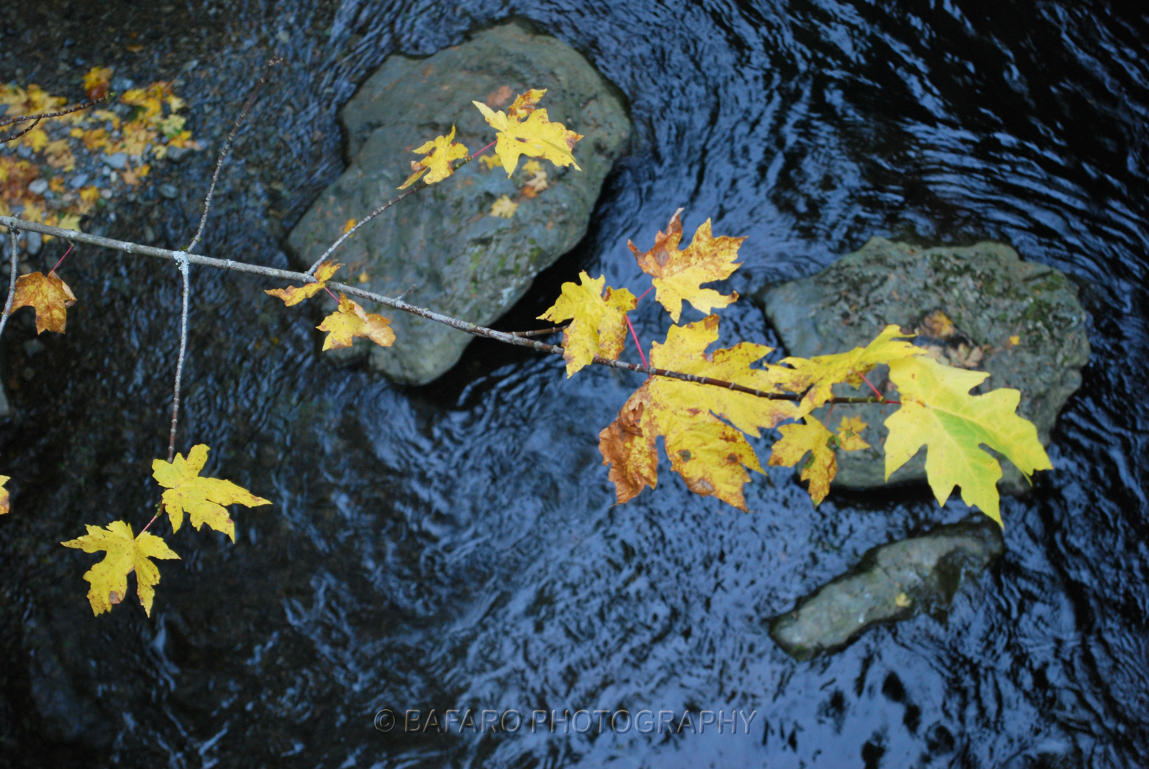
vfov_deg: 18.2
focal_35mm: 75
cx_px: 574
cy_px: 384
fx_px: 2397
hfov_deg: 27.0
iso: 400
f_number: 5.6
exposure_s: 1/20
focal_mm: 50
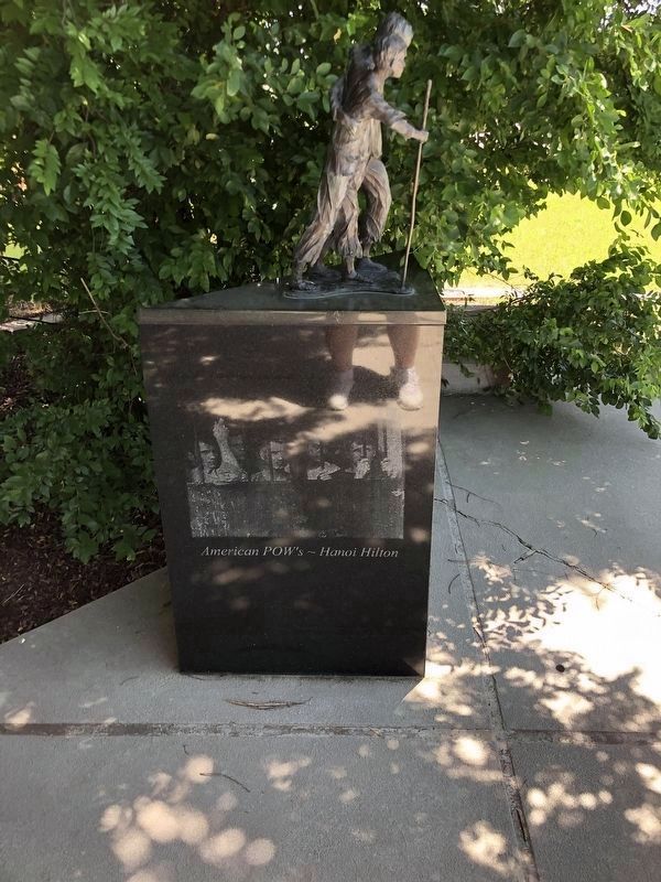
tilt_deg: -29.1
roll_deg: -0.3
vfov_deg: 63.4
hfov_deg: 49.7
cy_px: 441
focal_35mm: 28
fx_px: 713
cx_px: 330
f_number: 1.8
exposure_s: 1/120
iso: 32
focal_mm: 4
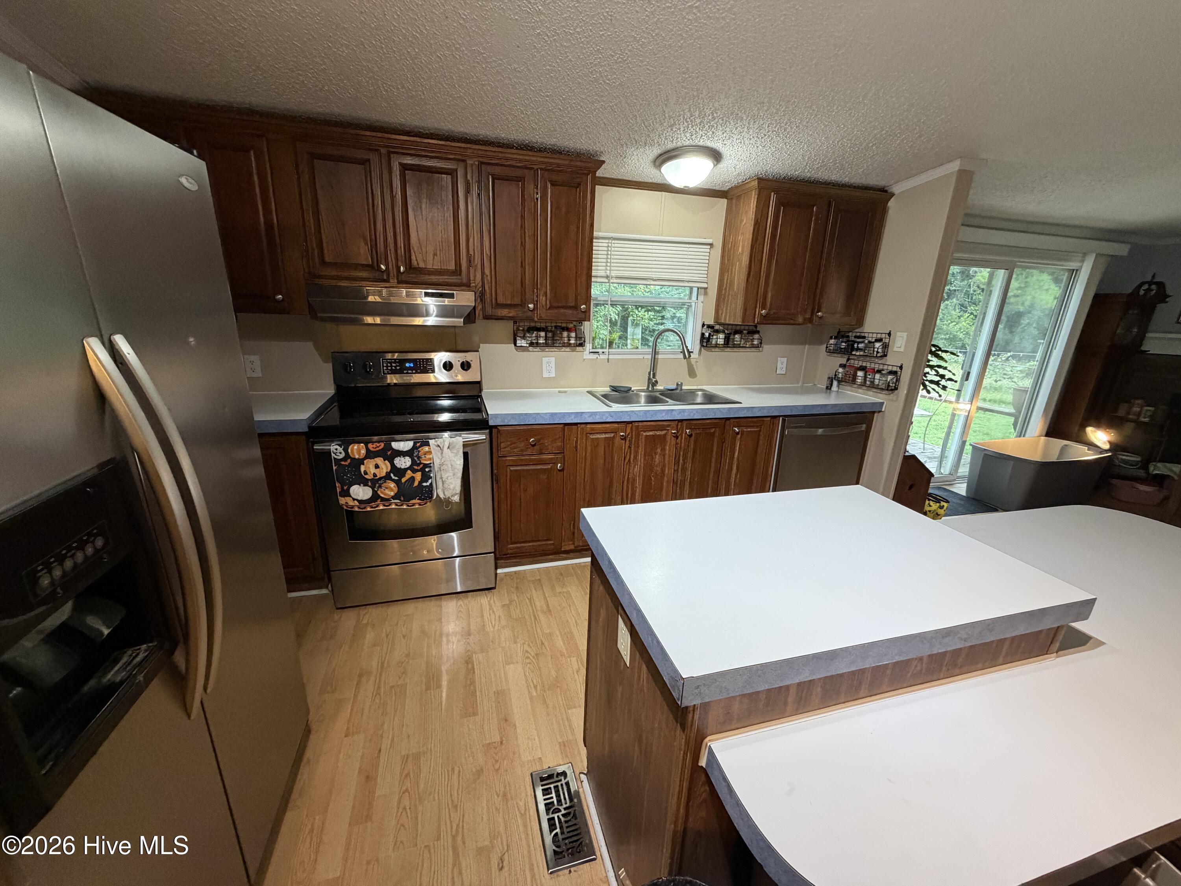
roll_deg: -2.8
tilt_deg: -17.6
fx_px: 478
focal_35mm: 14
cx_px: 590
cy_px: 443
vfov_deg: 85.7
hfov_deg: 102.1
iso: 320
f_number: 2.2
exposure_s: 1/60
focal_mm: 2.22
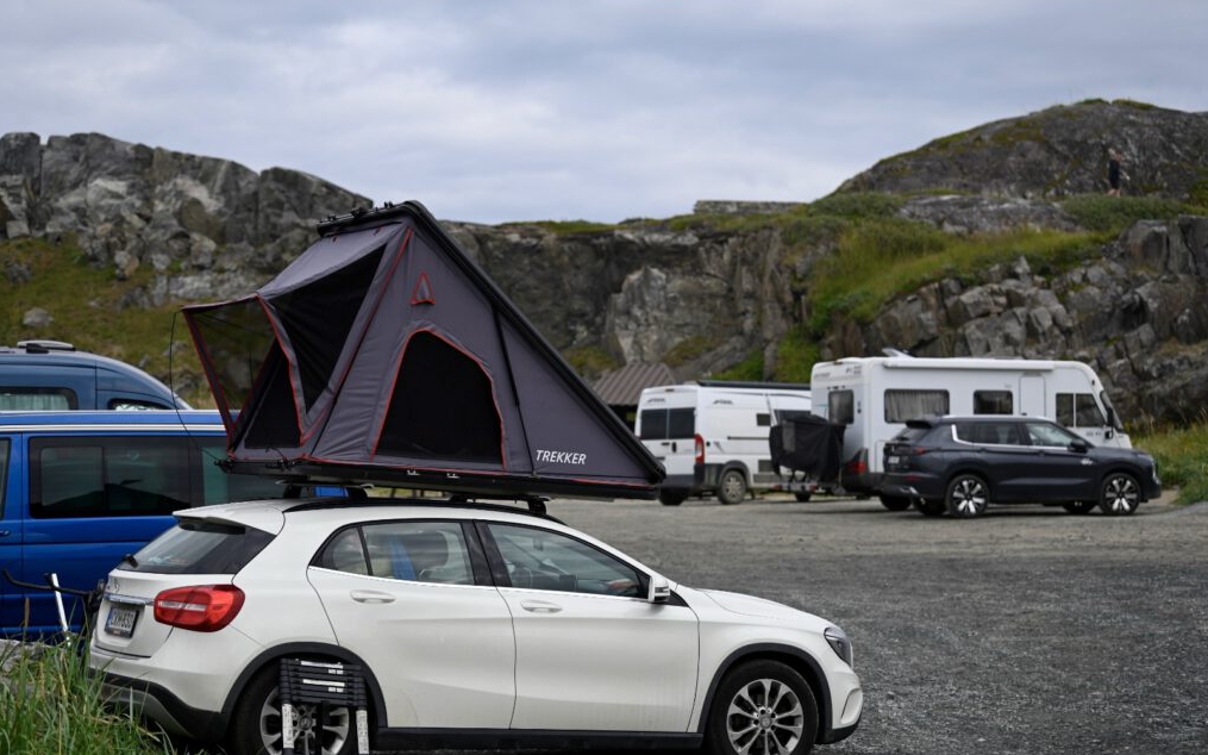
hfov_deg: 28.6
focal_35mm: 72
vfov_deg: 18.1
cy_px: 396
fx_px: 2370
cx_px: 607
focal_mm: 70
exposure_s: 1/1600
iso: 100
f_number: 2.8
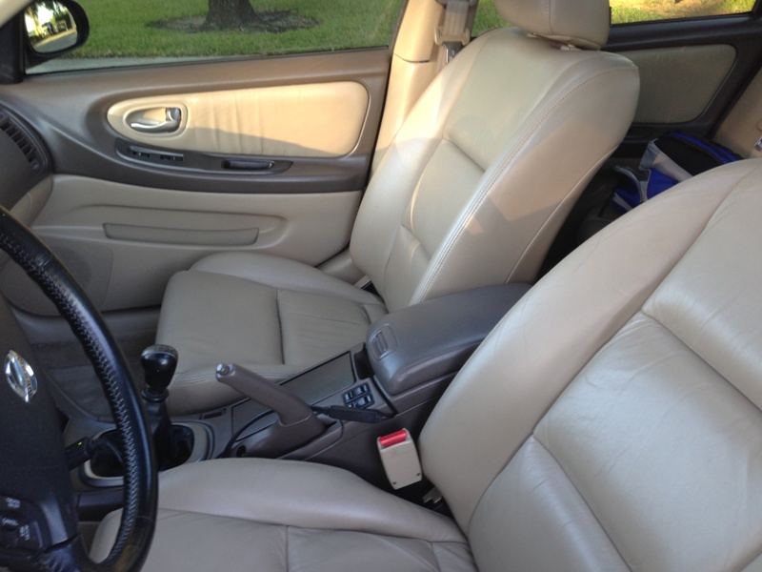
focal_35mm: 33
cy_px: 286
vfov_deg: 42.9
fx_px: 726
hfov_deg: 55.4
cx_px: 381
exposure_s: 1/24
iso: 64
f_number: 2.4
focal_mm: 4.13
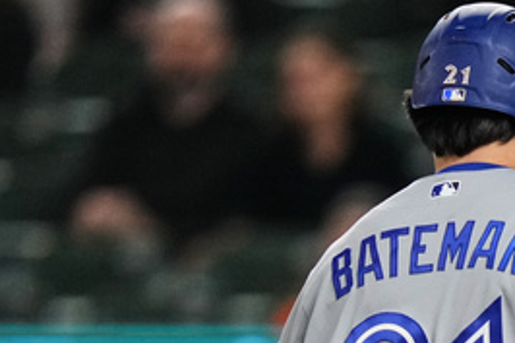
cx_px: 478
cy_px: 624
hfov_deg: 1.3
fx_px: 22045
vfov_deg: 0.9
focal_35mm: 1542
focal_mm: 400
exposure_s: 1/3200
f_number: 2.8
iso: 3200
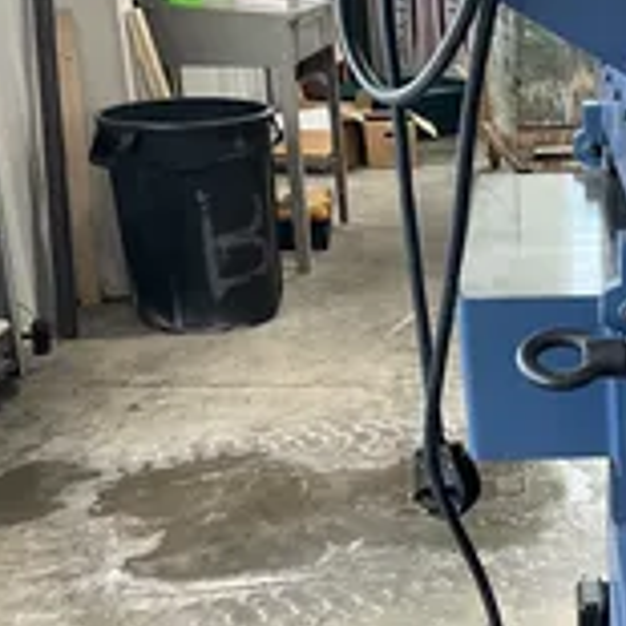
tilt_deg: -20.8
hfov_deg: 24.4
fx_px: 1350
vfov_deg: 26.0
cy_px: 396
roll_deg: +0.1
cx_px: 687
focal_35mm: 66
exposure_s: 1/71
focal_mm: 3
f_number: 1.8
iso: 64
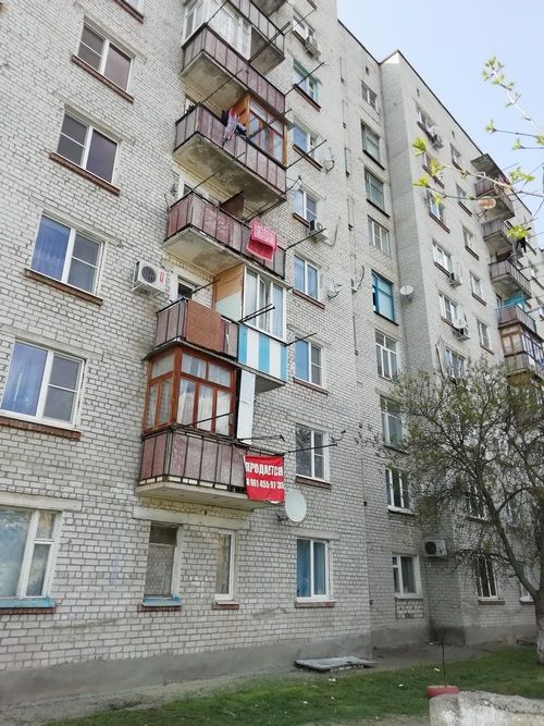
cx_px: 272
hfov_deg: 53.0
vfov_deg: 67.3
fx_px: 545
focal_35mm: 26
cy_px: 363
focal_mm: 3.46
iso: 50
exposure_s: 1/404
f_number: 2.2
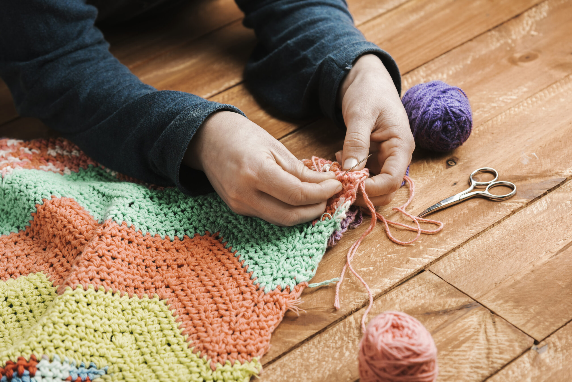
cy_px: 191
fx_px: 1192
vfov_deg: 18.2
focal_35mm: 75
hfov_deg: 27.0
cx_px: 286
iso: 100
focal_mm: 75
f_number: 5.6
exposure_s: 1/160
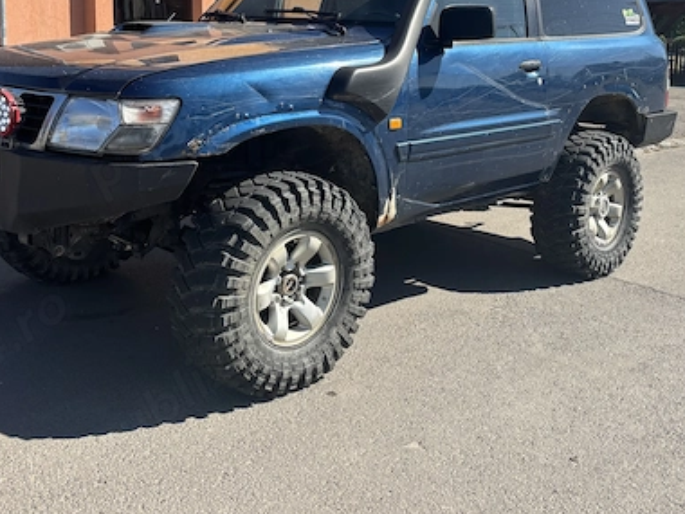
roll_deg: +0.0
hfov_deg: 45.8
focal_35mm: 41
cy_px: 123
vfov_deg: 34.3
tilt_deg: -6.5
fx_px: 811
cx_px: 330
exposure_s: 1/1984
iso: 50
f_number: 1.6
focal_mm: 5.96
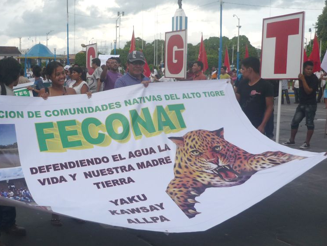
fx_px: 416
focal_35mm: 44
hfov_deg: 42.5
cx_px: 115
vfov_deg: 32.9
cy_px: 113
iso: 100
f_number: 8
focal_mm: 5.5
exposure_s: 1/125
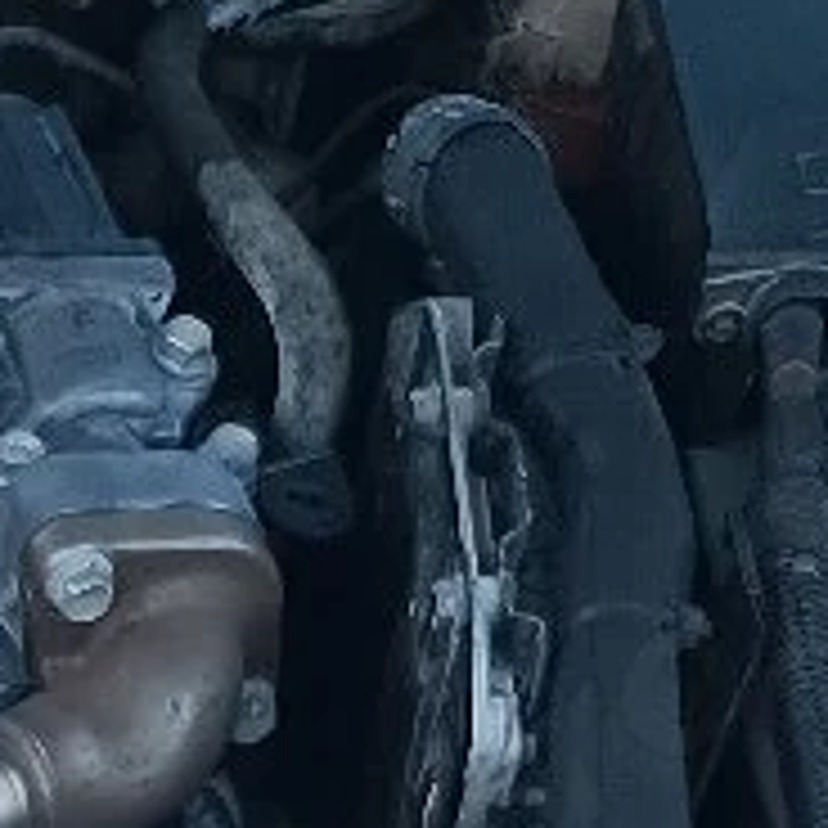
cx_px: -608
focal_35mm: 154
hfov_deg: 10.7
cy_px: 2324
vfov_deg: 9.4
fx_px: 4168
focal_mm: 6.14
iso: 398
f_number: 1.65
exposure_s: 1/101
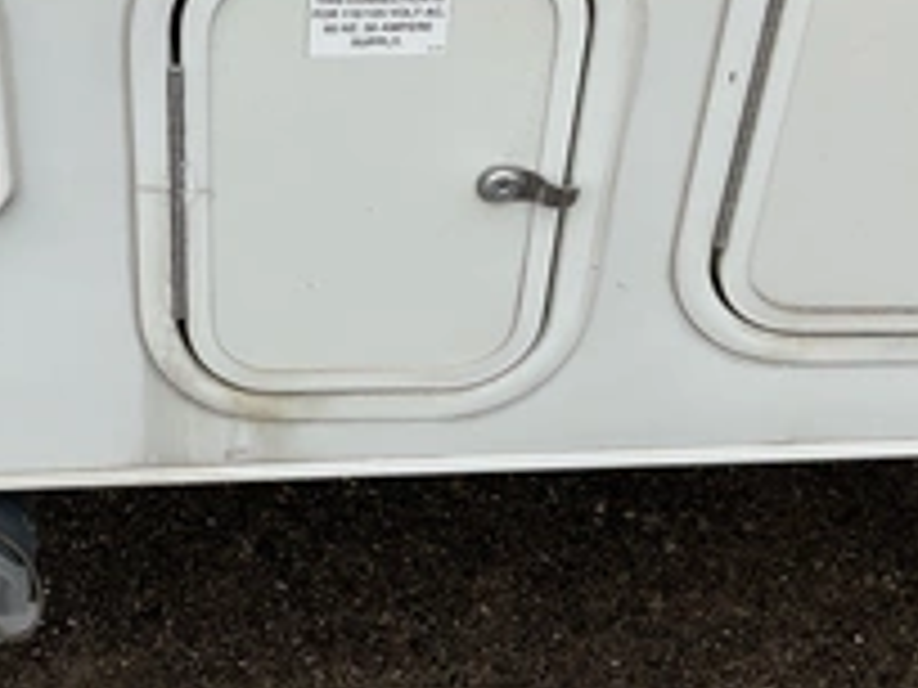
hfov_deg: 32.7
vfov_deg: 25.6
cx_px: 166
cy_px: 247
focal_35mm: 57
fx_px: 1512
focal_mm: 3
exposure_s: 1/1311
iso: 25
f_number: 1.8
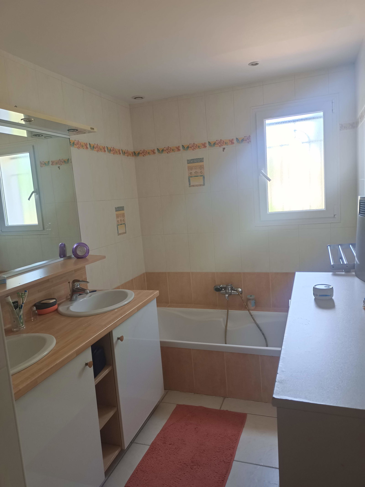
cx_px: 182
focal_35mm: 25
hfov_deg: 54.9
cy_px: 244
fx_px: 351
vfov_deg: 69.4
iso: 1105
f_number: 1.79
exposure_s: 1/50
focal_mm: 4.71
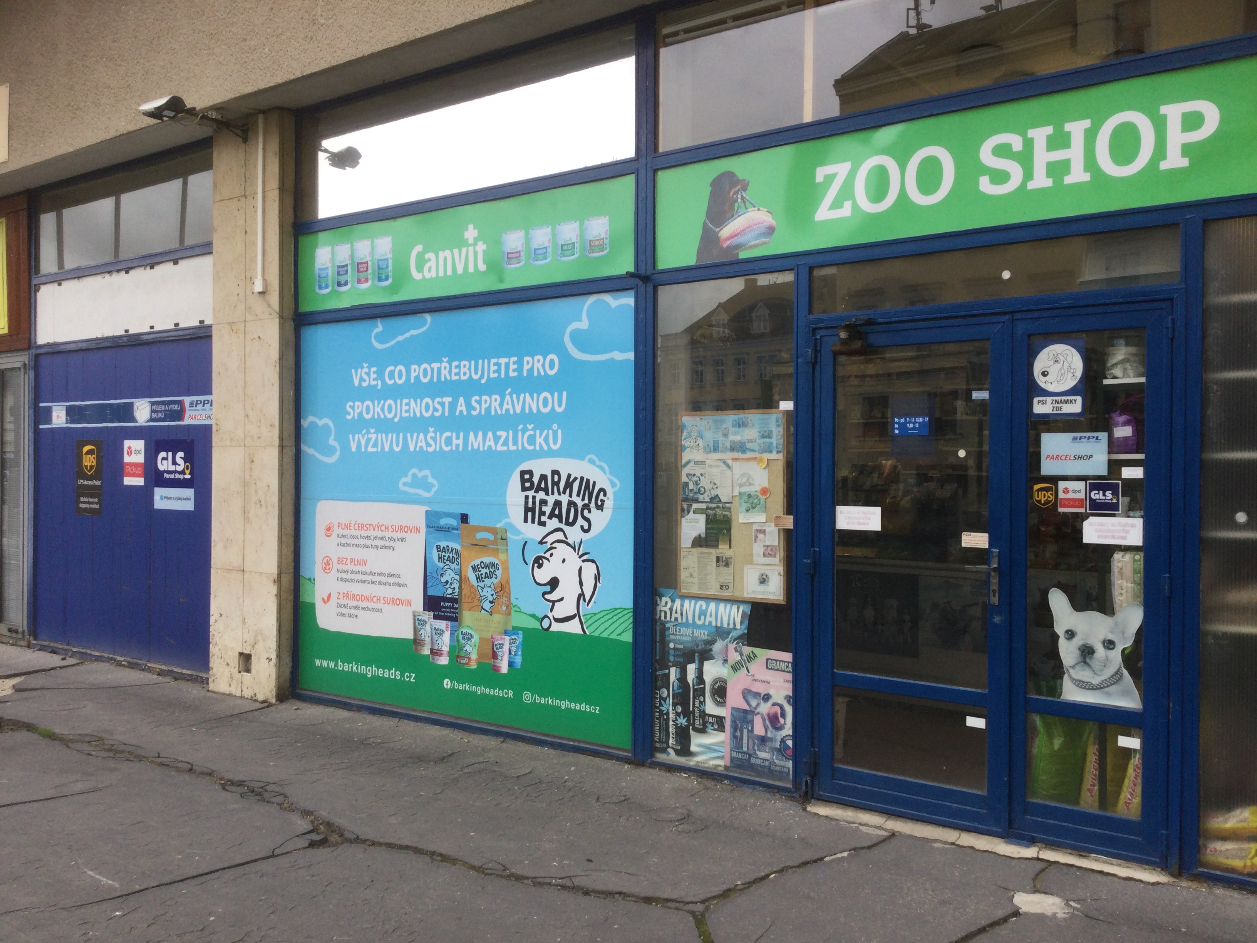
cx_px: 628
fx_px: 1126
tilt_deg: -1.4
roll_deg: -0.8
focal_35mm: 31
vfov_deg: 45.4
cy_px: 472
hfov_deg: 58.4
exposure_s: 1/100
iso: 32
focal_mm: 3.3
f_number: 2.4
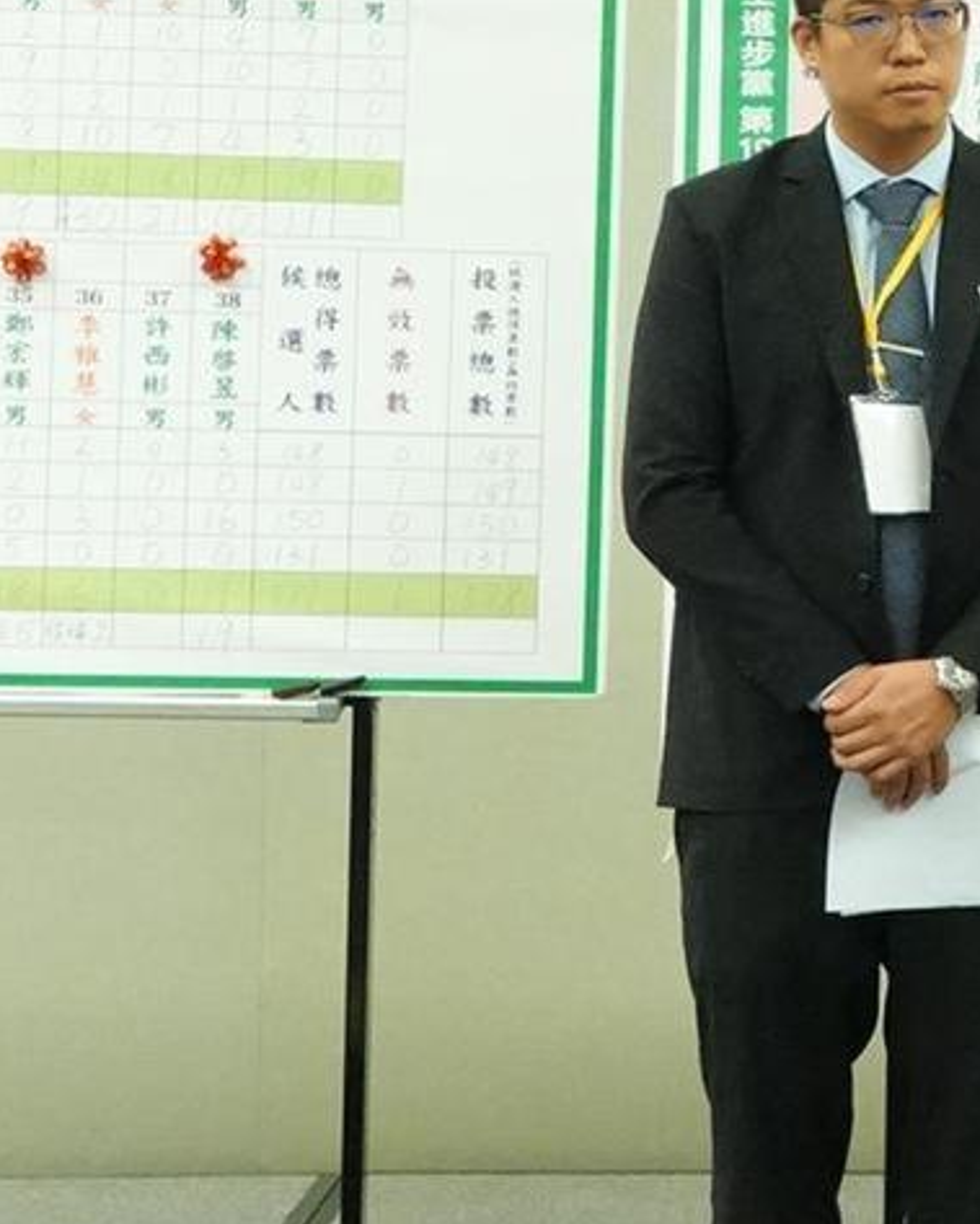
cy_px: 286
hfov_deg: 12.4
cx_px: 1440
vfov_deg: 16.1
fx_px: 4310
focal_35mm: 119
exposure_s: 1/125
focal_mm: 11.03
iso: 2500
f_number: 3.5
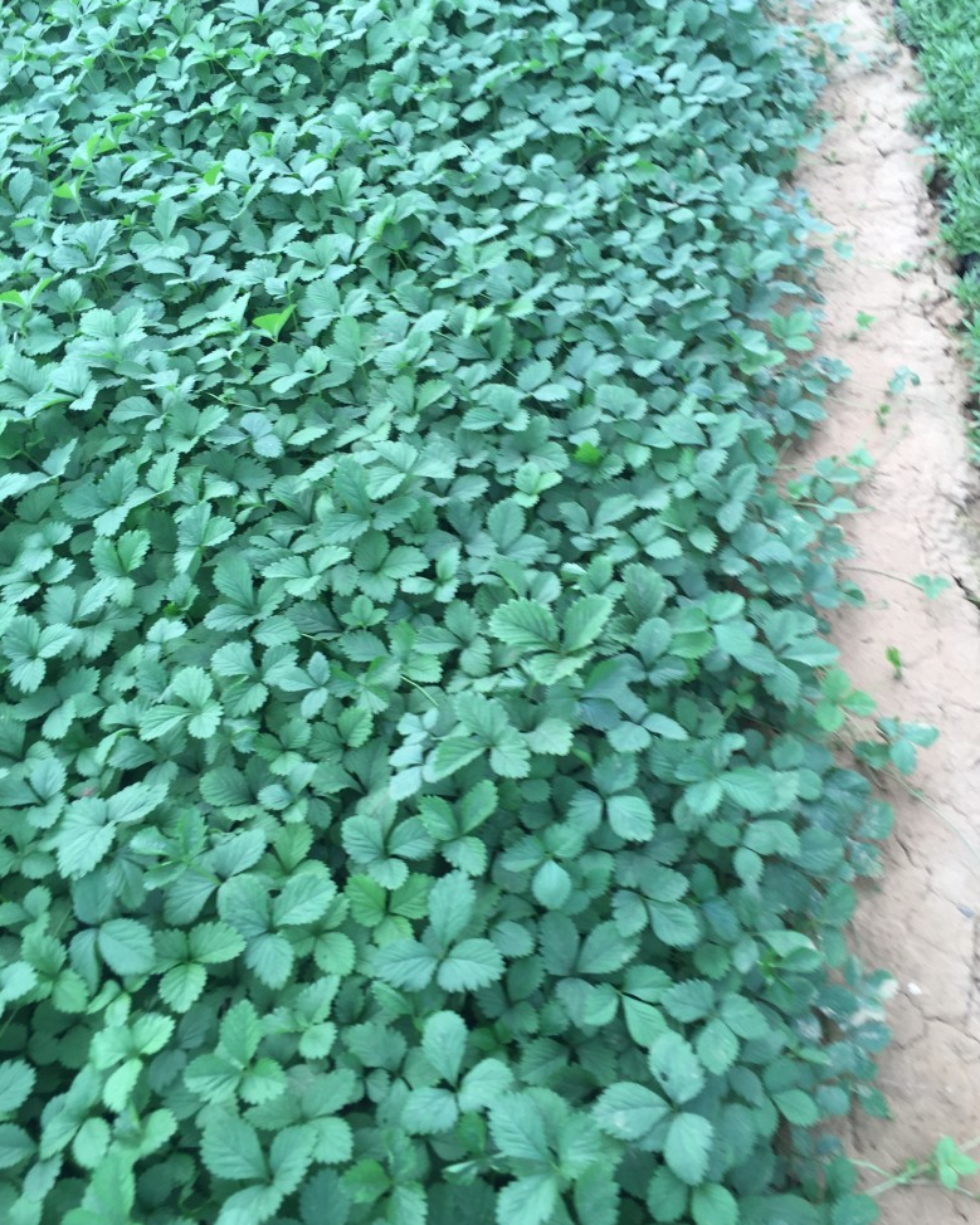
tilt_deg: -50.0
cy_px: 597
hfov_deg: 47.1
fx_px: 1124
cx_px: 499
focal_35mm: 31
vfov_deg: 57.2
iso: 40
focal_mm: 4.15
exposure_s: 1/100
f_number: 2.2
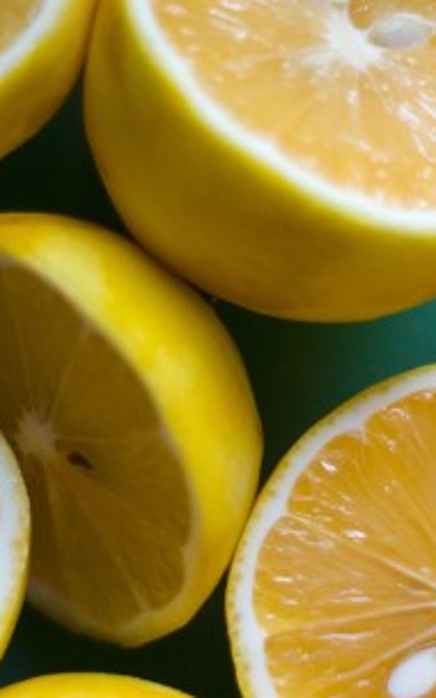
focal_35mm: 161
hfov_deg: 8.1
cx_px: 301
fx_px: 3061
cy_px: 468
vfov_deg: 13.0
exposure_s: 1/250
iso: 400
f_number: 1.8
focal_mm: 50
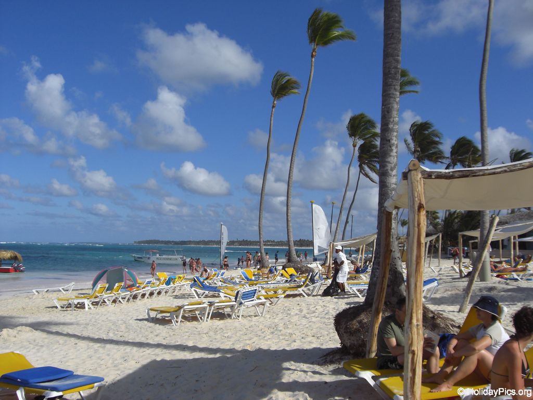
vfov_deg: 37.7
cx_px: 266
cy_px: 200
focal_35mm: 38
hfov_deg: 49.0
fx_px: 585
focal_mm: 6.2
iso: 64
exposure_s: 1/250
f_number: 8
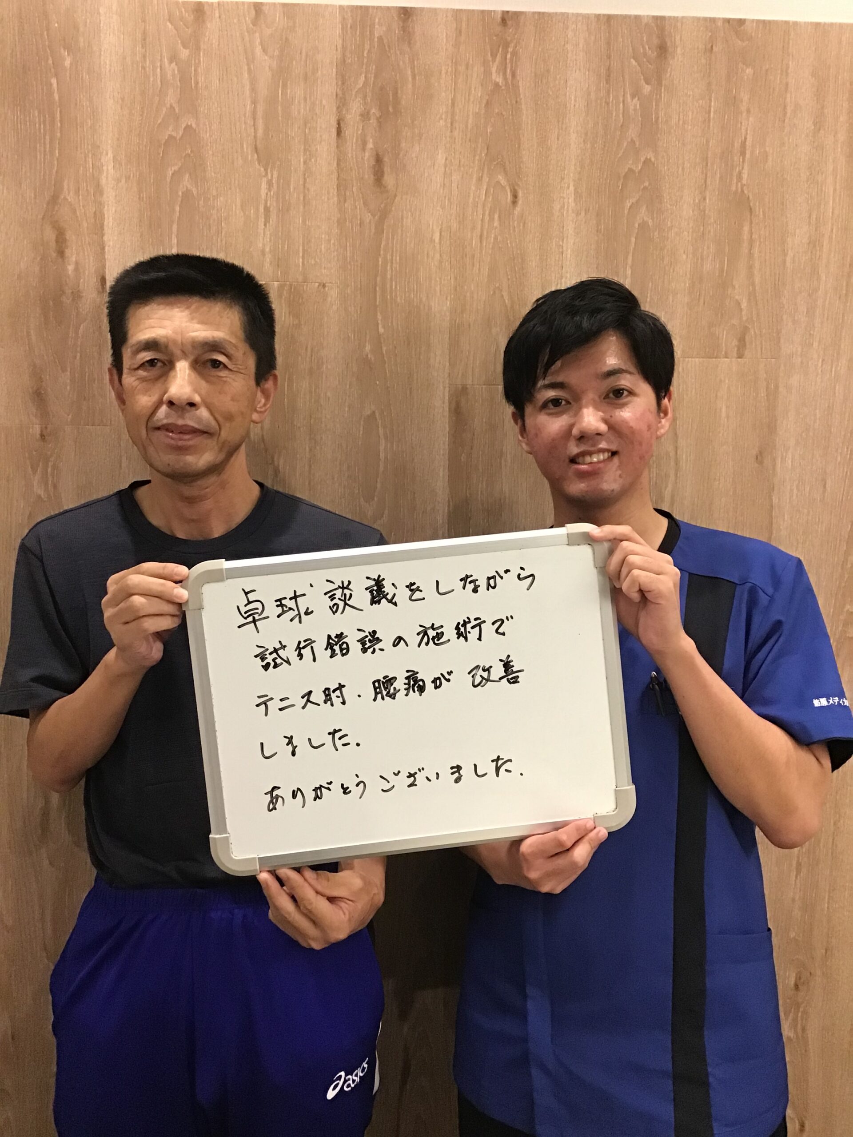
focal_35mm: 31
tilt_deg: -6.3
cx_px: 426
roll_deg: +0.1
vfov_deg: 58.4
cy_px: 568
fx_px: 1019
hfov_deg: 45.4
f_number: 2.4
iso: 160
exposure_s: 1/30
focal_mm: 3.3
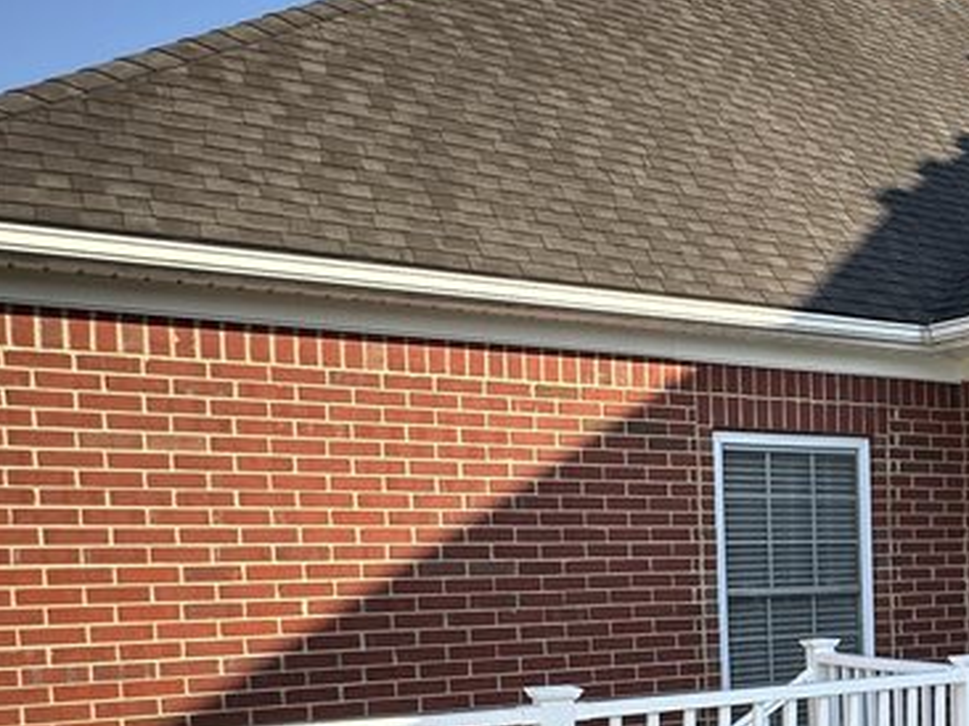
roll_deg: +0.1
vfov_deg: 28.8
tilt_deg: -2.6
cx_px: 1385
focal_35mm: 49
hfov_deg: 28.4
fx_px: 1371
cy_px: 612
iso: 40
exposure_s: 1/304
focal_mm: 2.22
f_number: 2.2
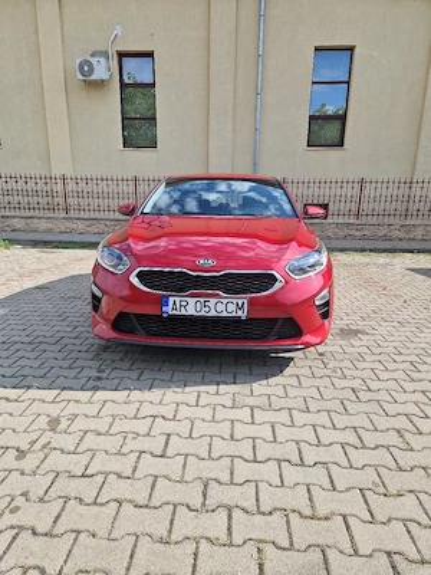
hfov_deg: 58.9
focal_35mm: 23
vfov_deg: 73.9
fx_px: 382
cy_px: 288
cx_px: 216
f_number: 1.8
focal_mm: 5.4
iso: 50
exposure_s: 1/1000
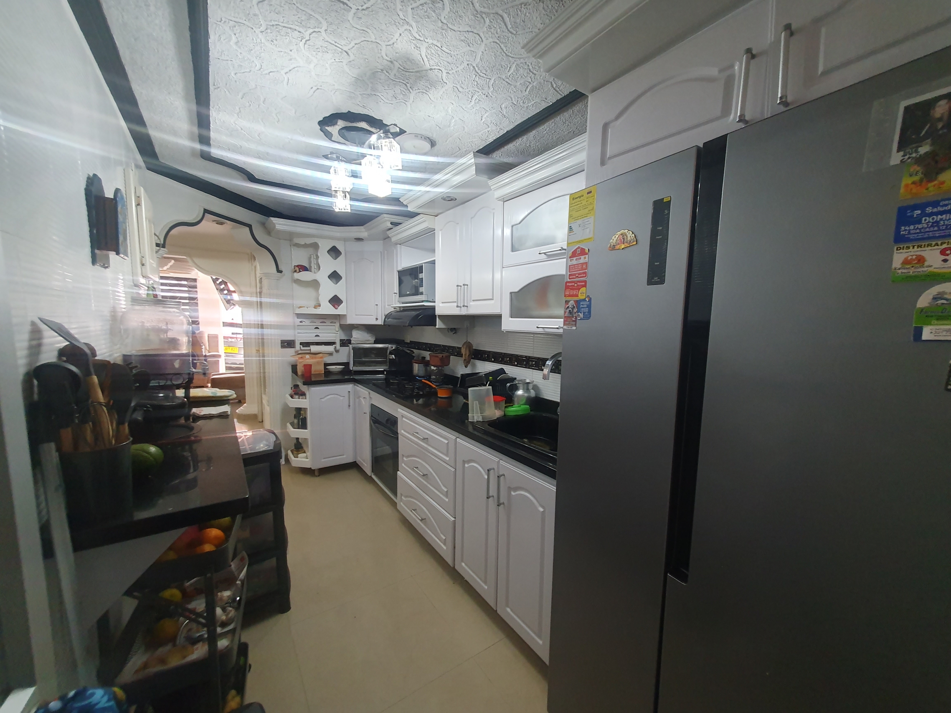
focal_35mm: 13
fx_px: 357
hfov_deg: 106.2
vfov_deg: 89.9
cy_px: 356
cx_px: 476
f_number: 2.2
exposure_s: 1/30
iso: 320
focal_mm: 1.8
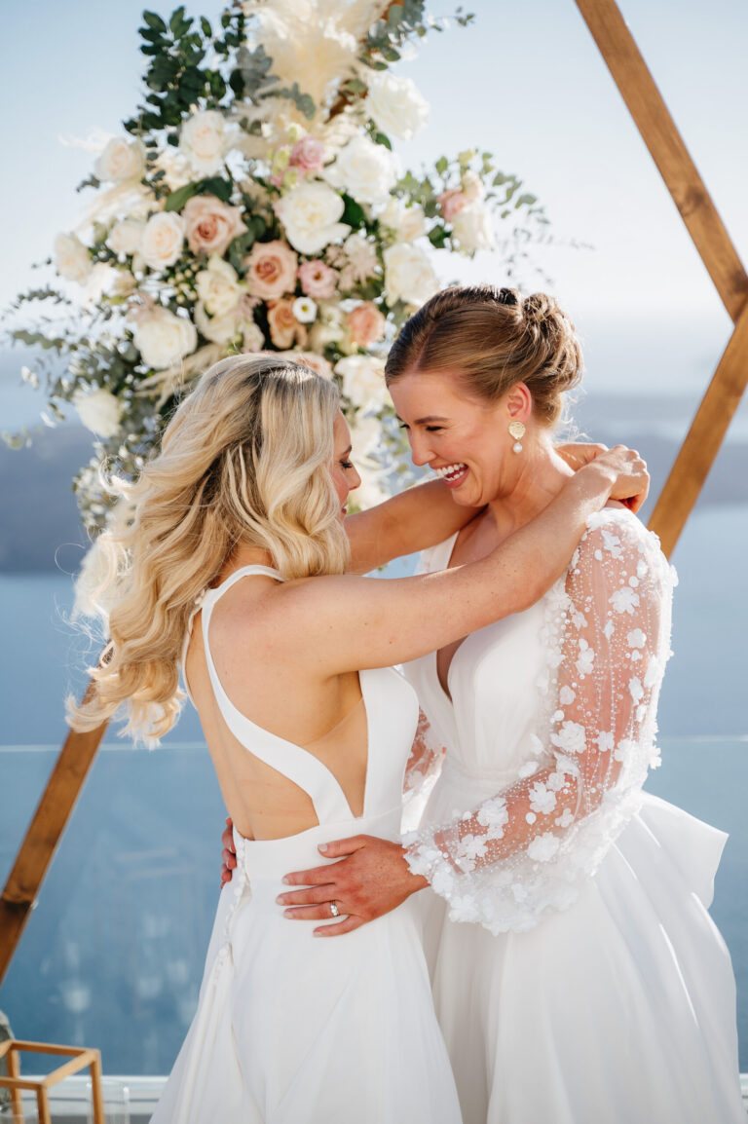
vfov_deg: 29.3
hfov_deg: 19.7
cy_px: 562
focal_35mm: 69
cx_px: 374
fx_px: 2153
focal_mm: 69
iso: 100
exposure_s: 1/1600
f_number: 2.8
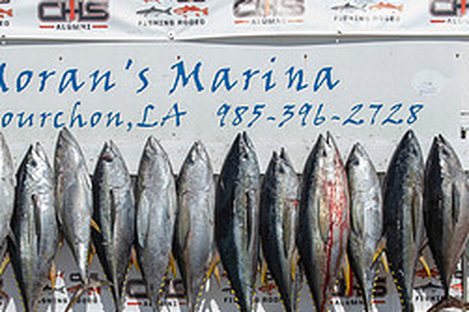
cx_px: 189
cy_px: 321
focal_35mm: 81
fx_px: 1055
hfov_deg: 25.0
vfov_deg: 16.4
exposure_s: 1/200
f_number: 9
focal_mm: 35
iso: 50
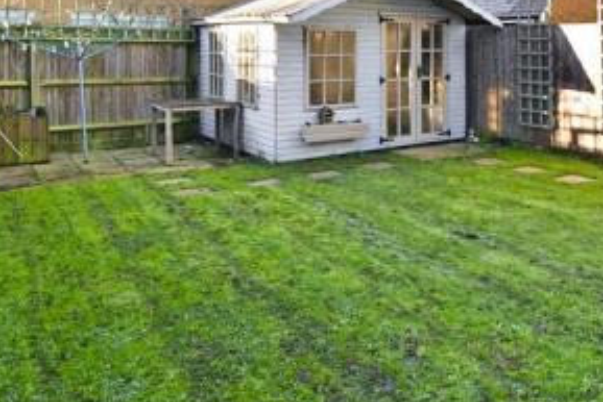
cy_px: 47
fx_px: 570
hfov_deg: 51.7
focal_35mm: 34
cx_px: 497
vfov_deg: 36.7
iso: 160
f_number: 7.1
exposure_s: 1/50
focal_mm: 10
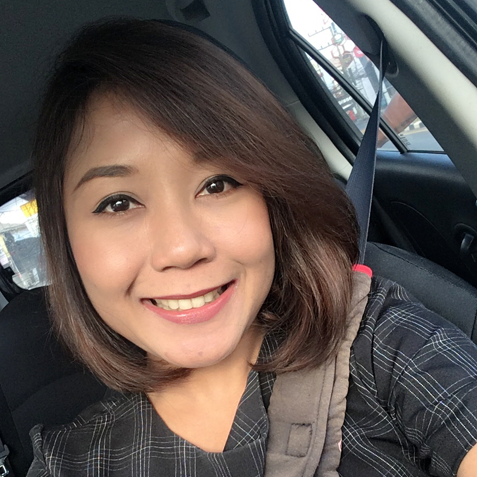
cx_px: 236
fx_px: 577
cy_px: 315
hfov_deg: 44.9
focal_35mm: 37
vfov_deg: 44.3
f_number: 2.4
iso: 50
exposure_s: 1/134
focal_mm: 2.15
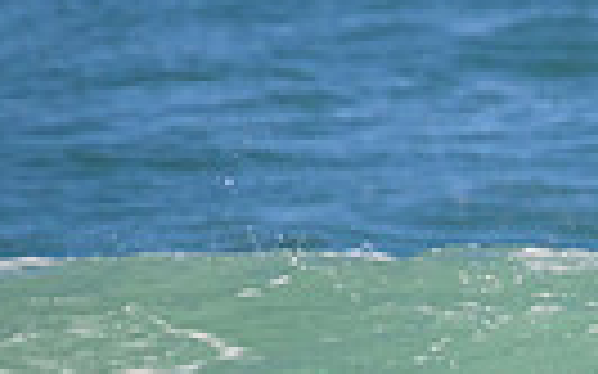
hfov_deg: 0.6
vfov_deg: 0.4
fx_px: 57946
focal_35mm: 3557
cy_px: 665
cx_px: 1043
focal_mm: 800
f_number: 11
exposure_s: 1/2000
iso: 1800
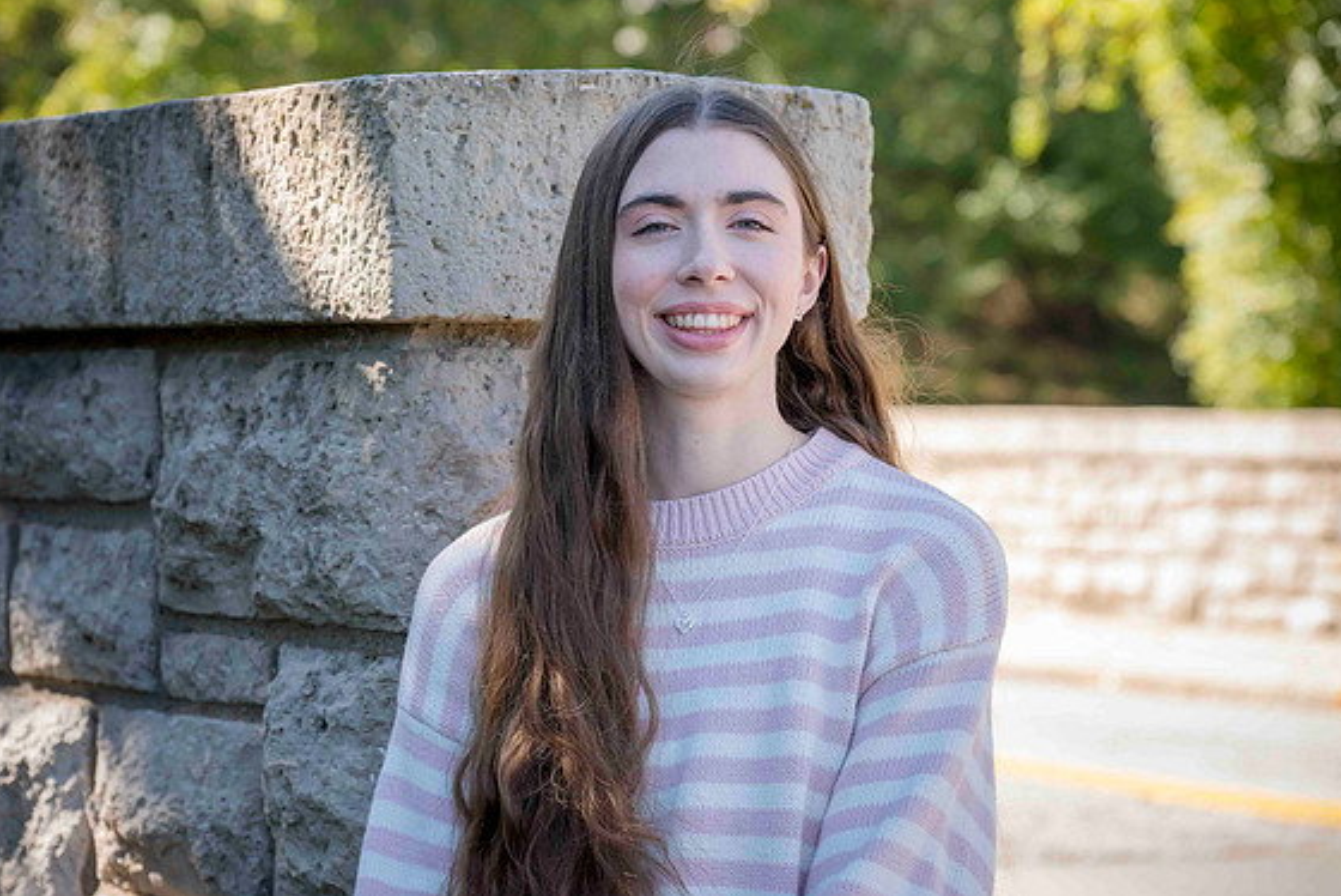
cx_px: 670
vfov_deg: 13.1
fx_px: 3913
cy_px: 415
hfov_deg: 19.4
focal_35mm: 105
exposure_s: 1/400
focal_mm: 96
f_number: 5
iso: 400
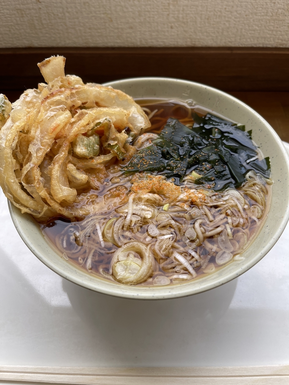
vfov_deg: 69.4
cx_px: 144
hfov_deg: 54.9
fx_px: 278
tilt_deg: -53.2
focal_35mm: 25
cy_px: 192
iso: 32
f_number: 1.6
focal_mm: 5.1
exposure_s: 1/305
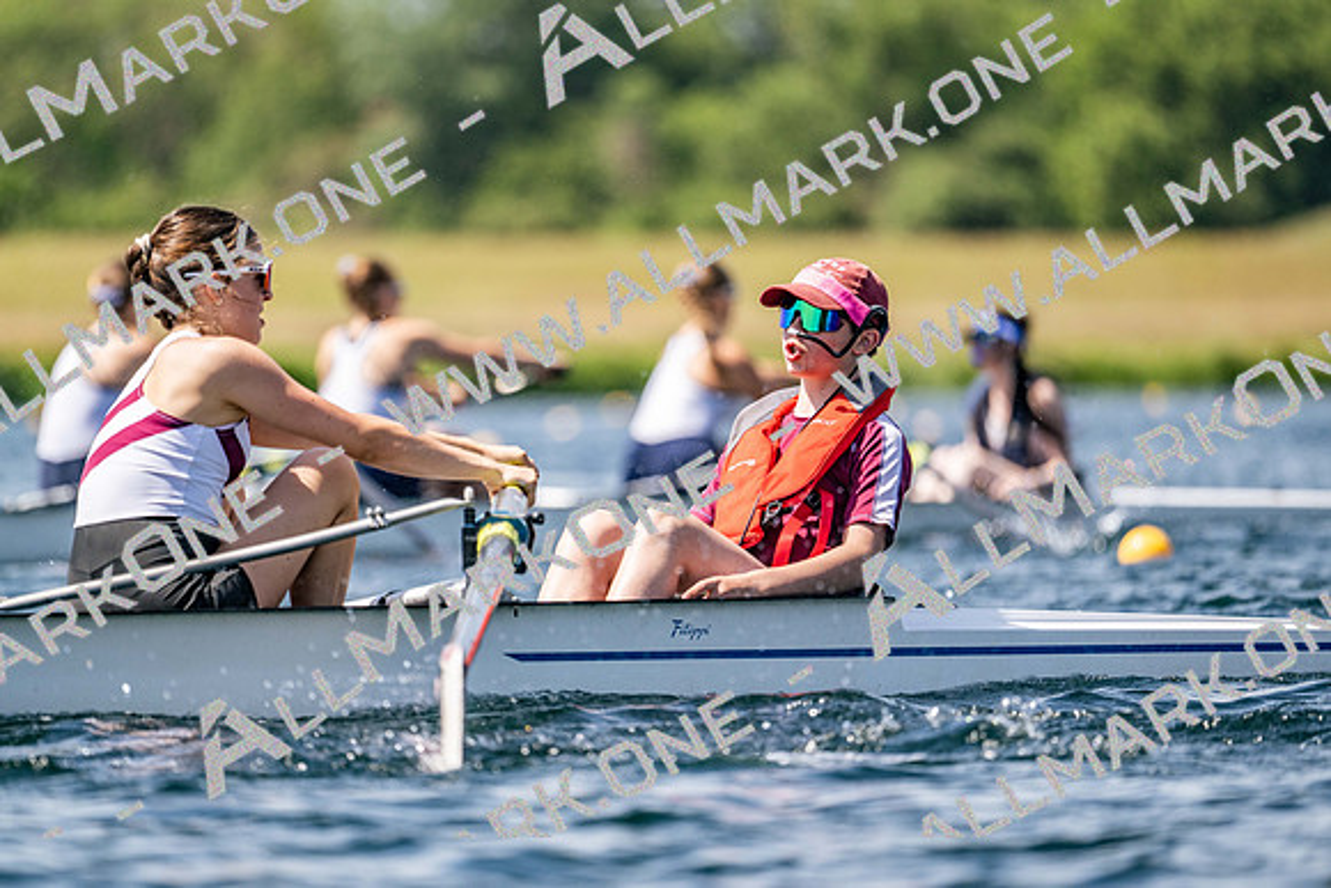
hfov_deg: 5.2
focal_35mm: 400
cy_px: 444
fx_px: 14792
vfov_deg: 3.4
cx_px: 666
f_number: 4.5
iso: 250
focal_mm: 400
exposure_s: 1/2500
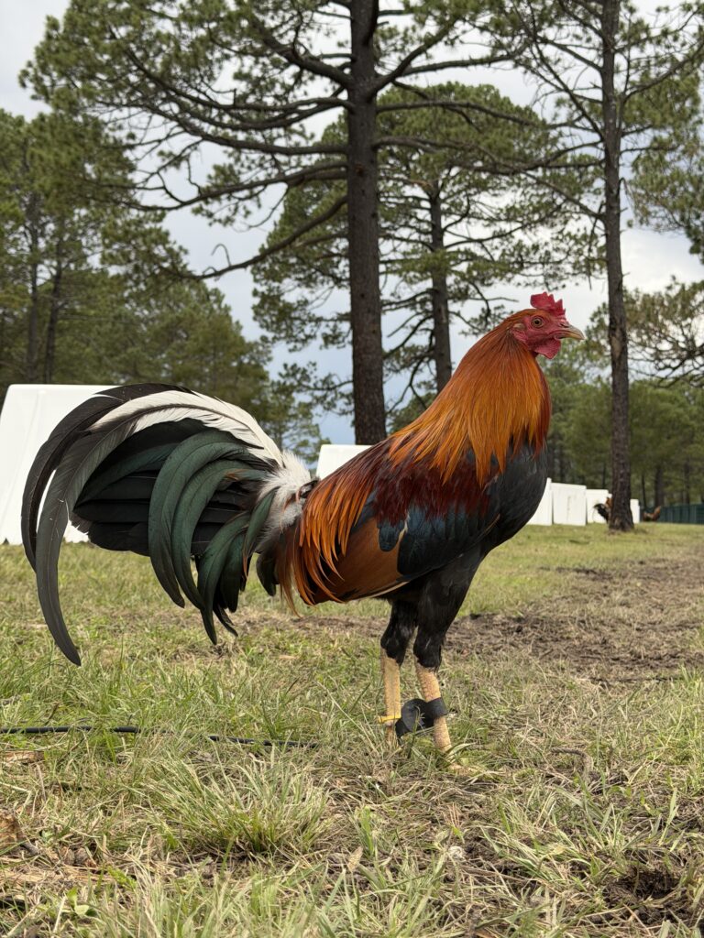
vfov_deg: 39.7
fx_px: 1302
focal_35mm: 48
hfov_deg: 30.3
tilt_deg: +2.4
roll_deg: -0.9
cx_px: 352
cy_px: 469
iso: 64
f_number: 1.78
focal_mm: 6.76
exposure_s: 1/432
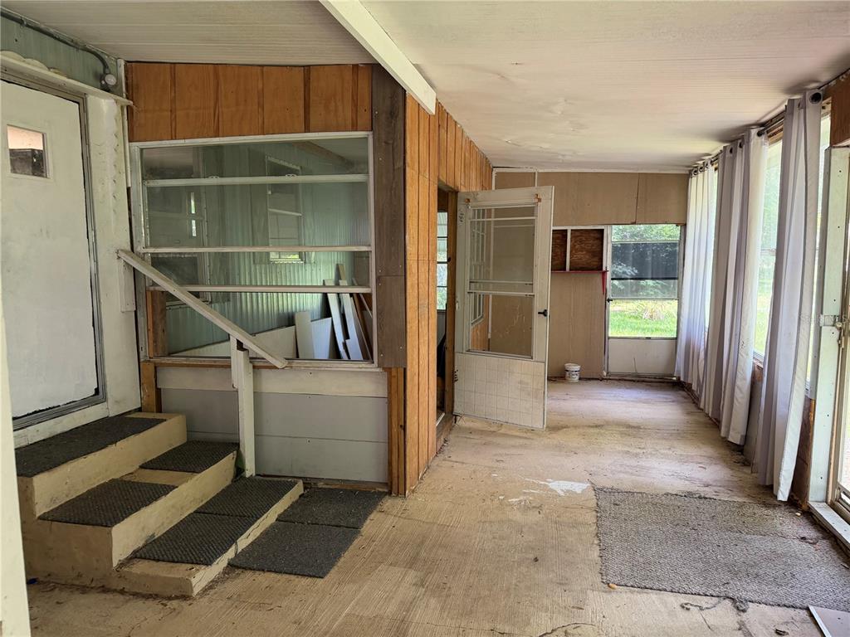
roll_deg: +0.4
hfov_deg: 71.6
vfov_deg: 56.8
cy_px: 318
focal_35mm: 24
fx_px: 589
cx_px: 425
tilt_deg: -6.1
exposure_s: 1/120
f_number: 1.78
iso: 200
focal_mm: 6.76
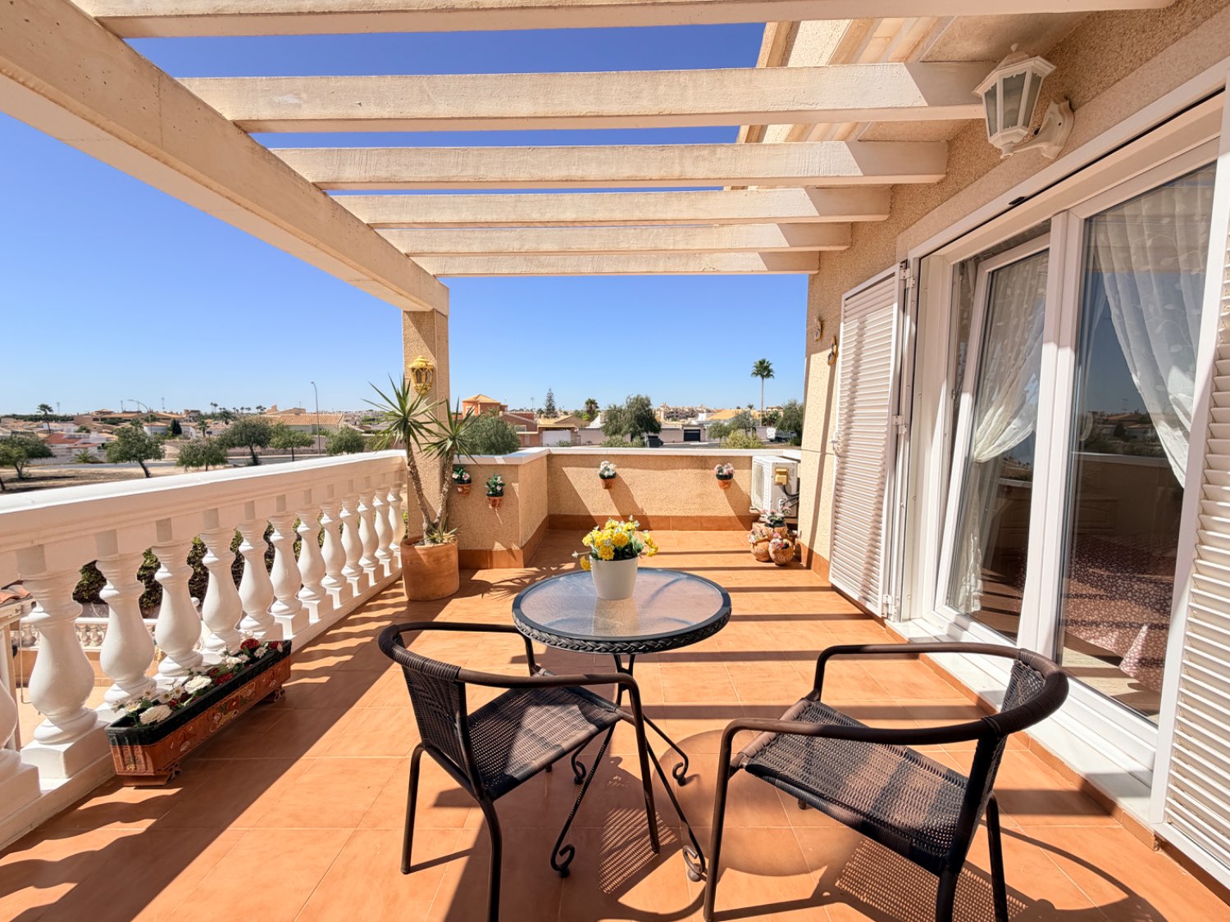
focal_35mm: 14
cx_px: 615
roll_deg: +1.3
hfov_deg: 102.1
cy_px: 461
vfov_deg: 85.7
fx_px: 497
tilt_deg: -4.0
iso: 32
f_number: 2.2
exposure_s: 1/770
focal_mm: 2.22
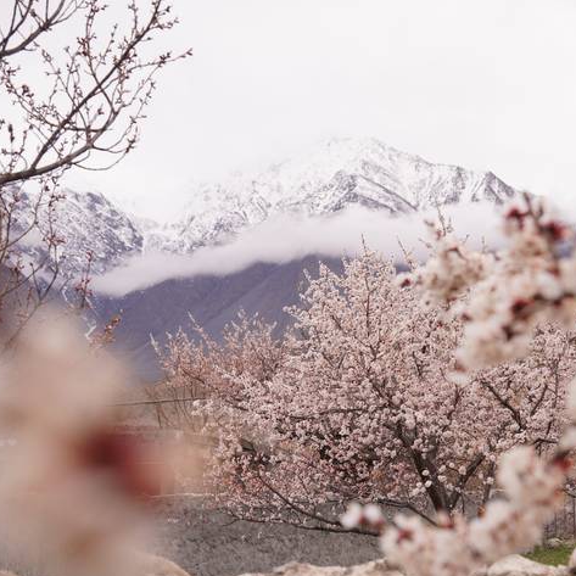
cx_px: 311
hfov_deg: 26.1
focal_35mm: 66
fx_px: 1242
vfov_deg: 26.1
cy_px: 290
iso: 100
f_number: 3.5
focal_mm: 34
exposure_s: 1/500
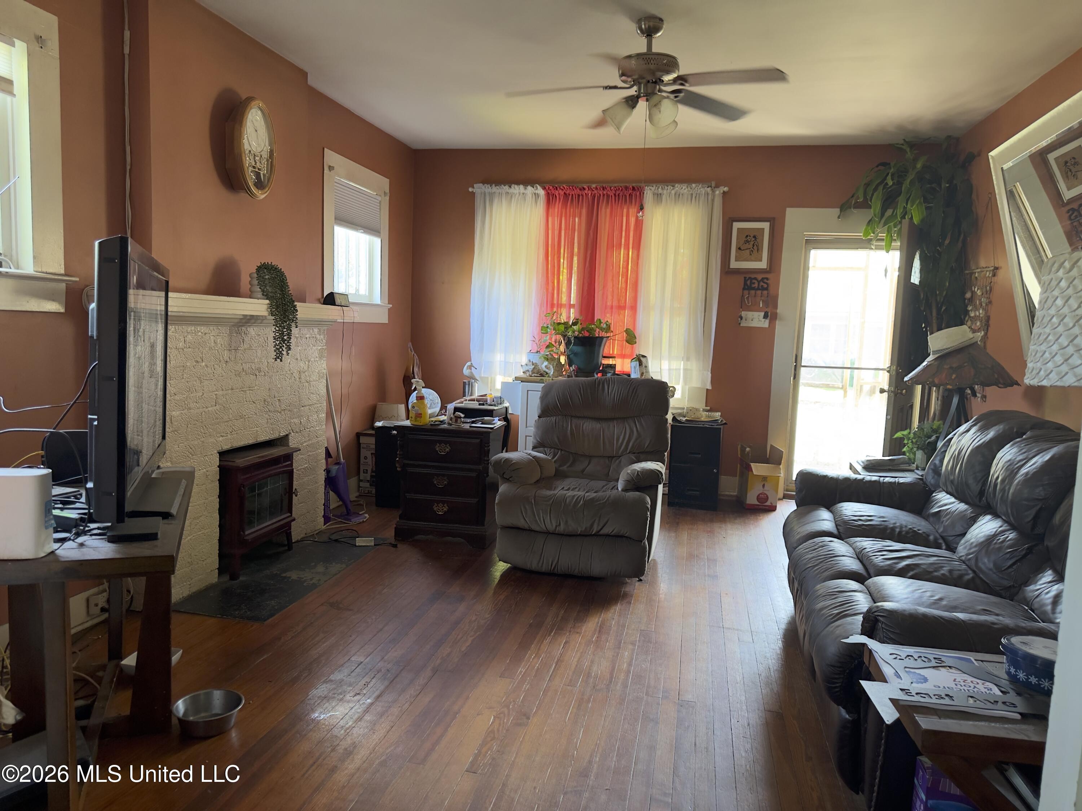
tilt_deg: -6.9
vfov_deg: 56.8
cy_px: 406
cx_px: 541
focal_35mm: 24
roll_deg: -2.3
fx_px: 750
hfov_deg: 71.6
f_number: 1.78
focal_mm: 6.76
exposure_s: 1/55
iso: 320
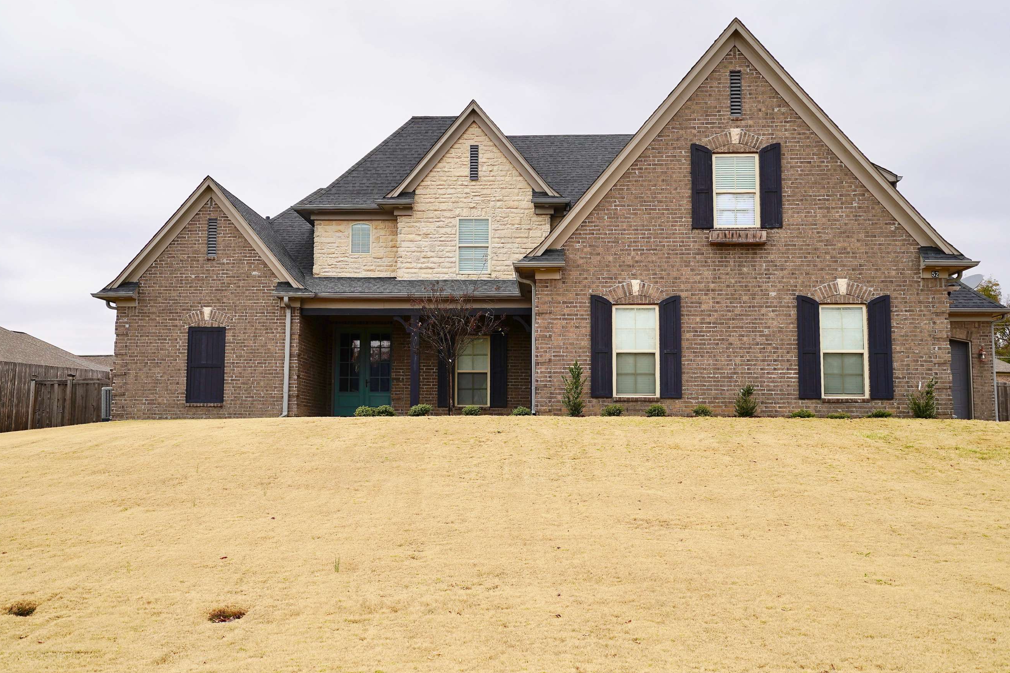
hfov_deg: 47.4
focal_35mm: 41
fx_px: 1150
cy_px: 306
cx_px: 495
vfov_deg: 32.6
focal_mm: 35
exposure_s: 1/200
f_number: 5
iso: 100
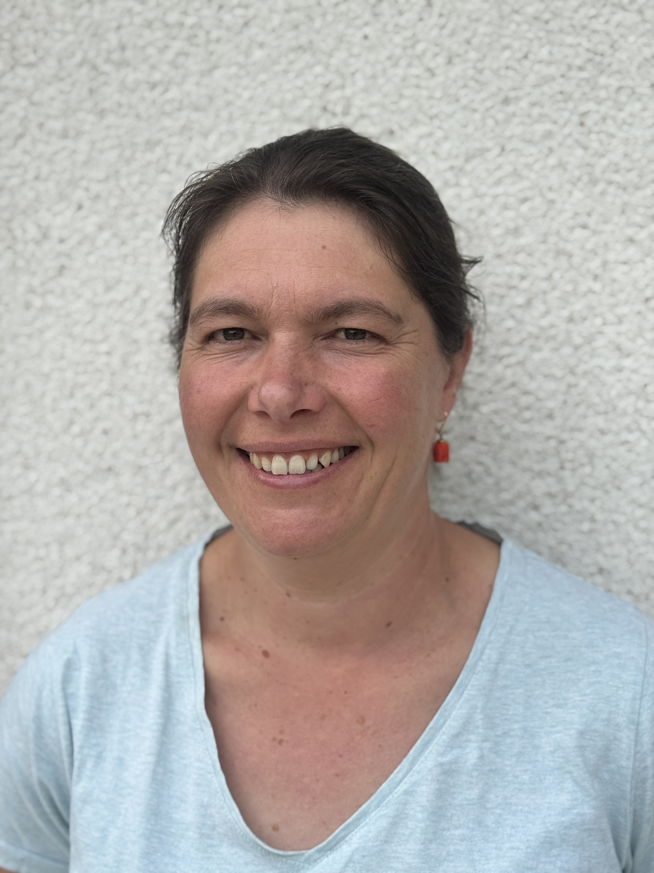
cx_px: 327
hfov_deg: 30.3
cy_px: 436
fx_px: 1209
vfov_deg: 39.7
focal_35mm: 48
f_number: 1.78
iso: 64
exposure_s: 1/1059
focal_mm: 6.76
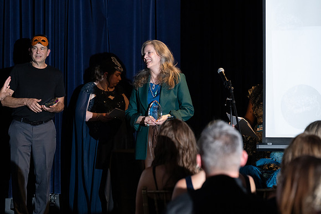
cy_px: 107
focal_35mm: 150
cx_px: 160
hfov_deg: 13.7
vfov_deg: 9.2
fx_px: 1338
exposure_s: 1/200
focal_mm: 150
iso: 2500
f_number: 5
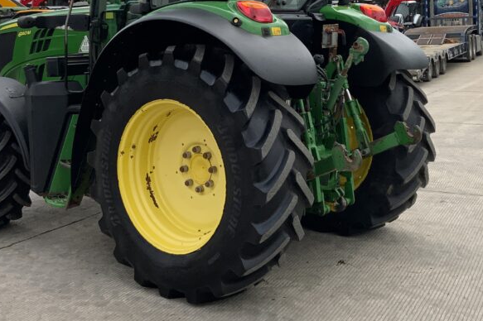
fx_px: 711
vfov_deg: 25.0
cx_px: 268
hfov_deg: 37.5
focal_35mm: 53
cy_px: 62
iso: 20
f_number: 1.8
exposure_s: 1/2141
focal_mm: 3
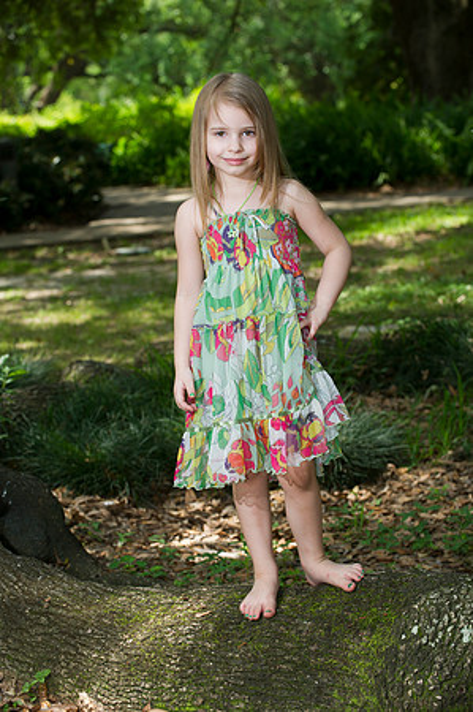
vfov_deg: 20.0
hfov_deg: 13.4
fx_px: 2015
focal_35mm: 102
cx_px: 236
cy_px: 356
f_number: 5.6
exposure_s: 1/125
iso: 200
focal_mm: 102
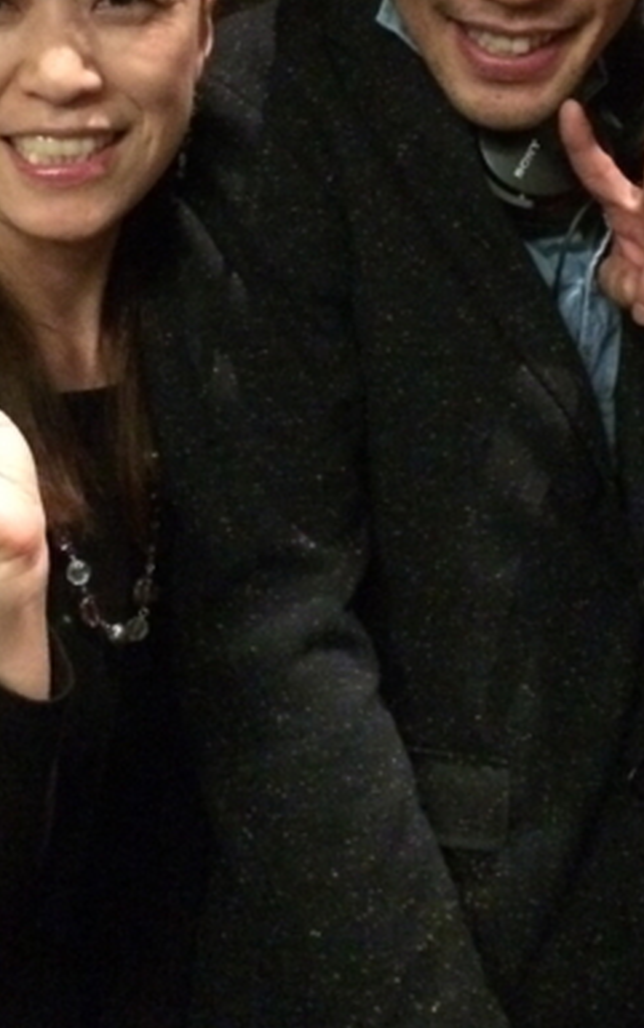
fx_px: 1851
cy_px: 240
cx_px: 393
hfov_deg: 19.7
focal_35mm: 66
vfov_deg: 30.5
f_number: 2.2
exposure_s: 1/15
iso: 1250
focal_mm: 4.12
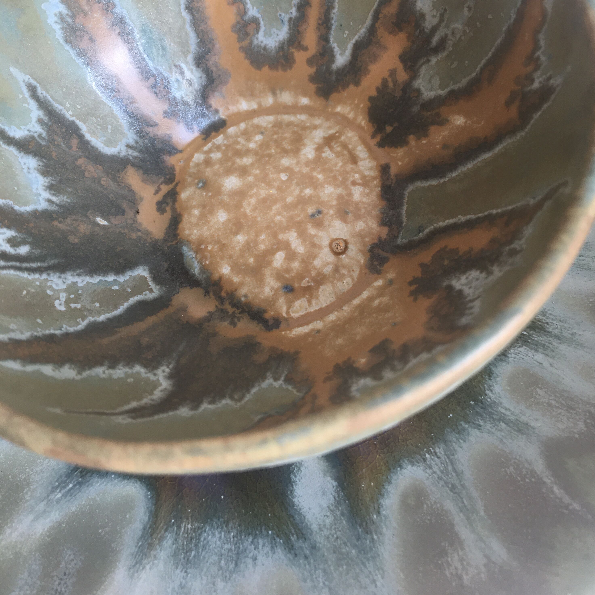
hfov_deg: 47.2
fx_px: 681
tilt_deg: -57.0
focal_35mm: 35
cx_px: 302
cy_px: 194
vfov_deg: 46.4
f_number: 2.2
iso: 40
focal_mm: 4.15
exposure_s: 1/100
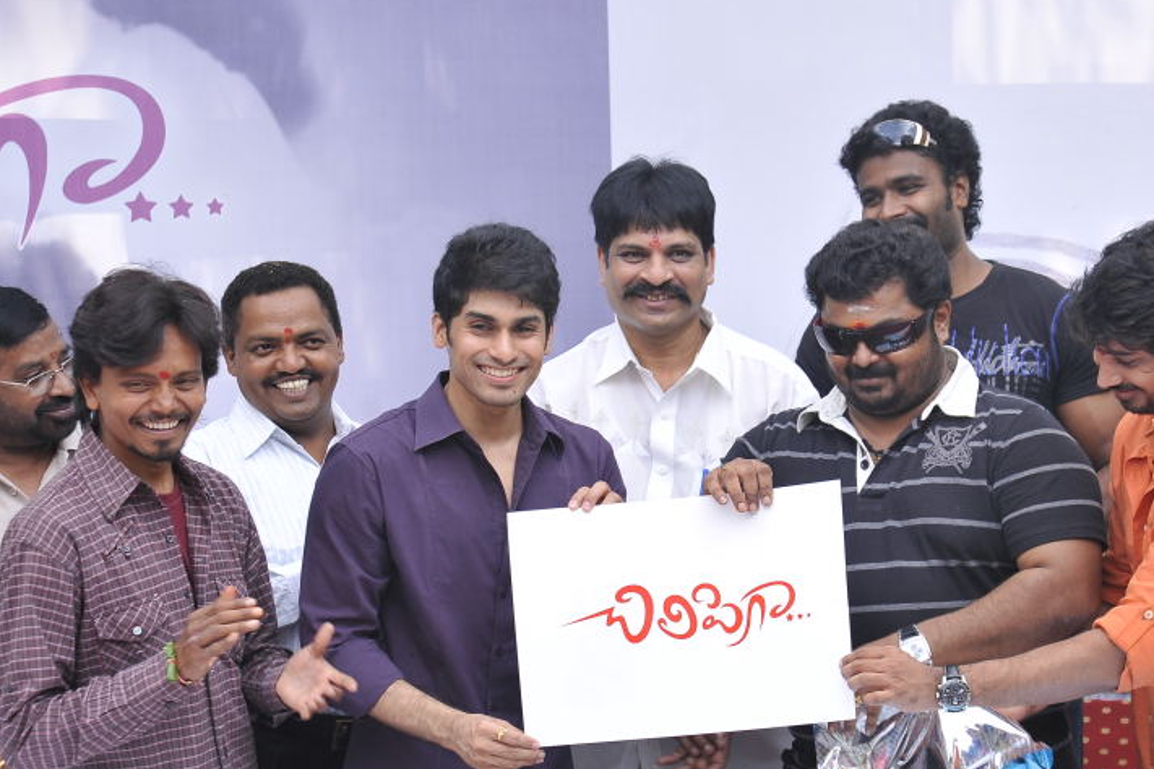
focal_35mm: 108
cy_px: 476
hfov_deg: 18.9
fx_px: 3462
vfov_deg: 12.7
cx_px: 751
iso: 250
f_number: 5
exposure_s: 1/160
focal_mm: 75
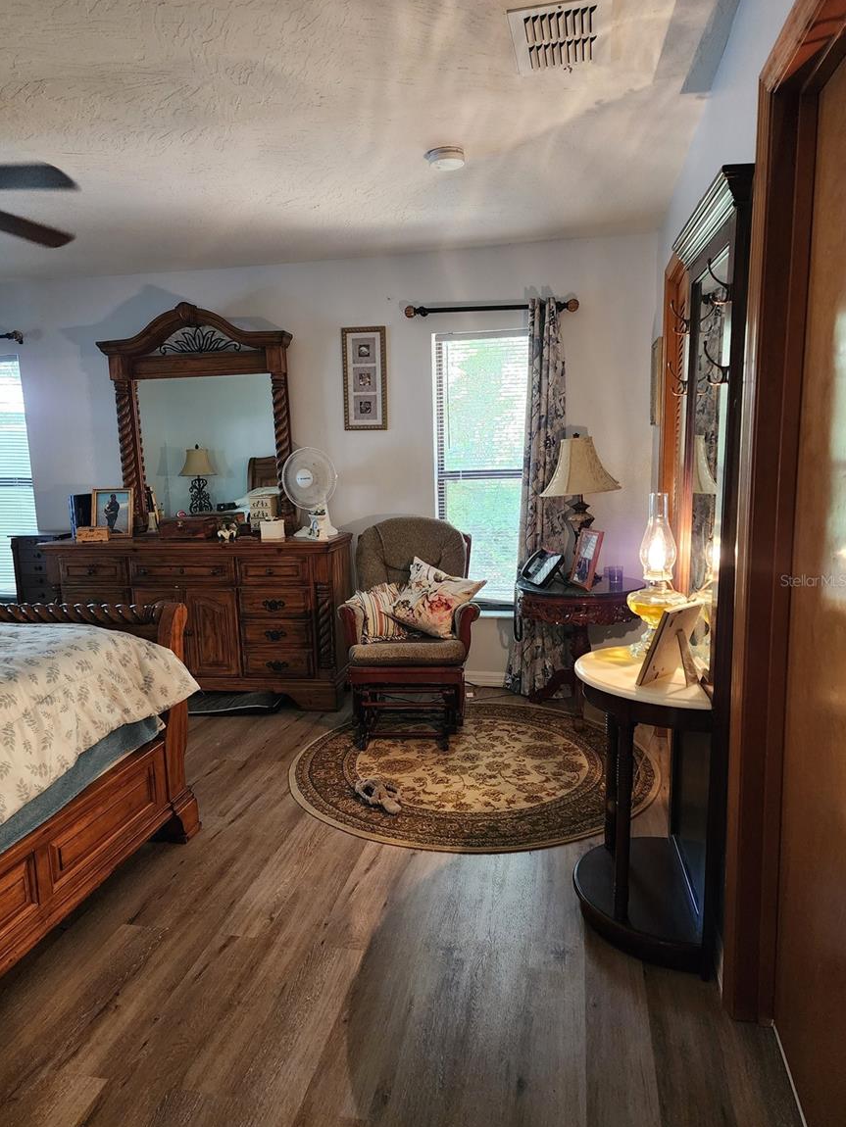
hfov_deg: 56.8
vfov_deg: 71.6
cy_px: 580
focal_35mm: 24
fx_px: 782
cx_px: 409
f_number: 1.8
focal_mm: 6.4
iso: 640
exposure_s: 1/60
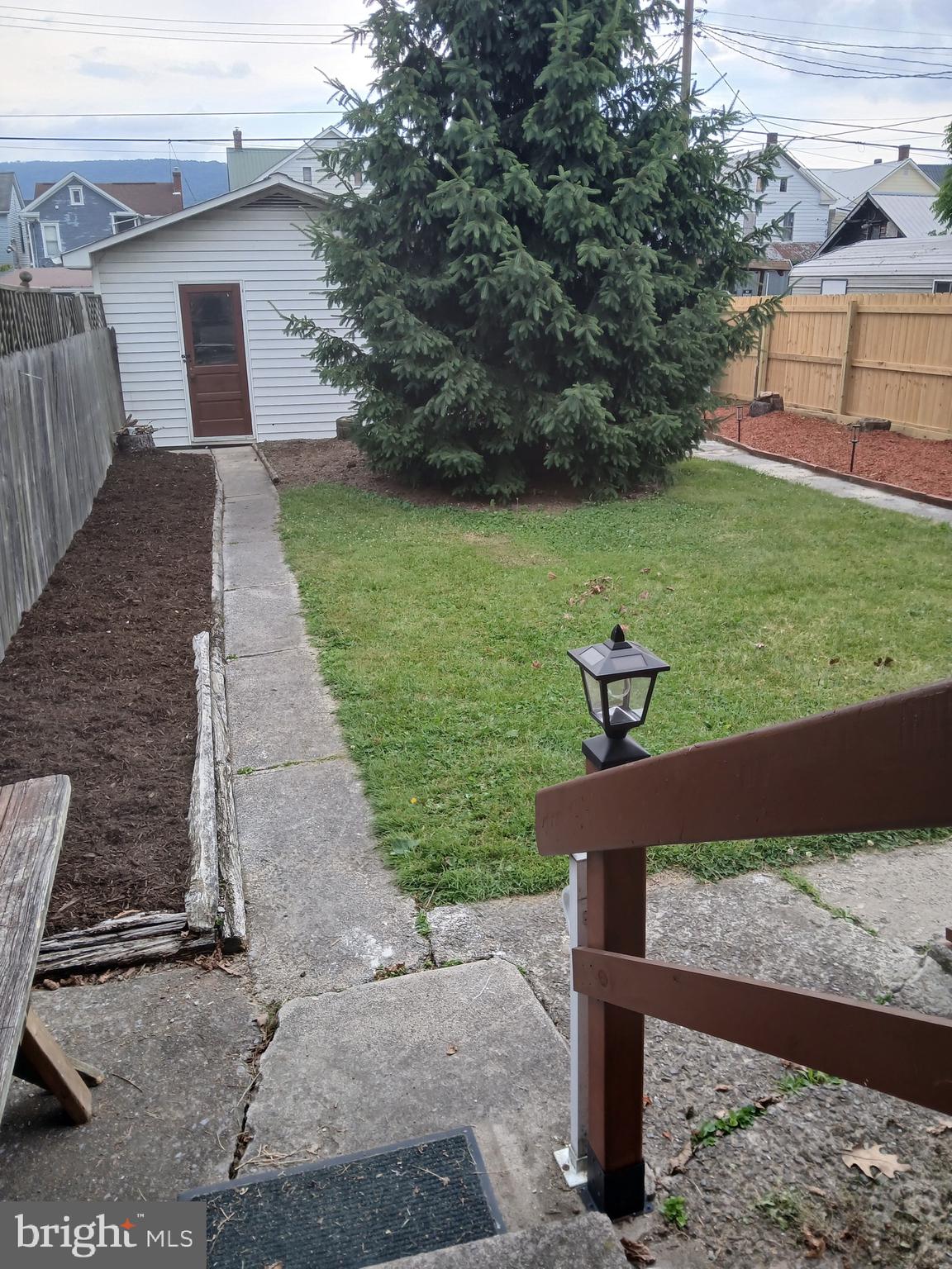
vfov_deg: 67.3
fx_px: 953
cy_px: 634
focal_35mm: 26
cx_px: 476
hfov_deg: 53.1
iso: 25
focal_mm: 3.98
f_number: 1.8
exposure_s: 1/60
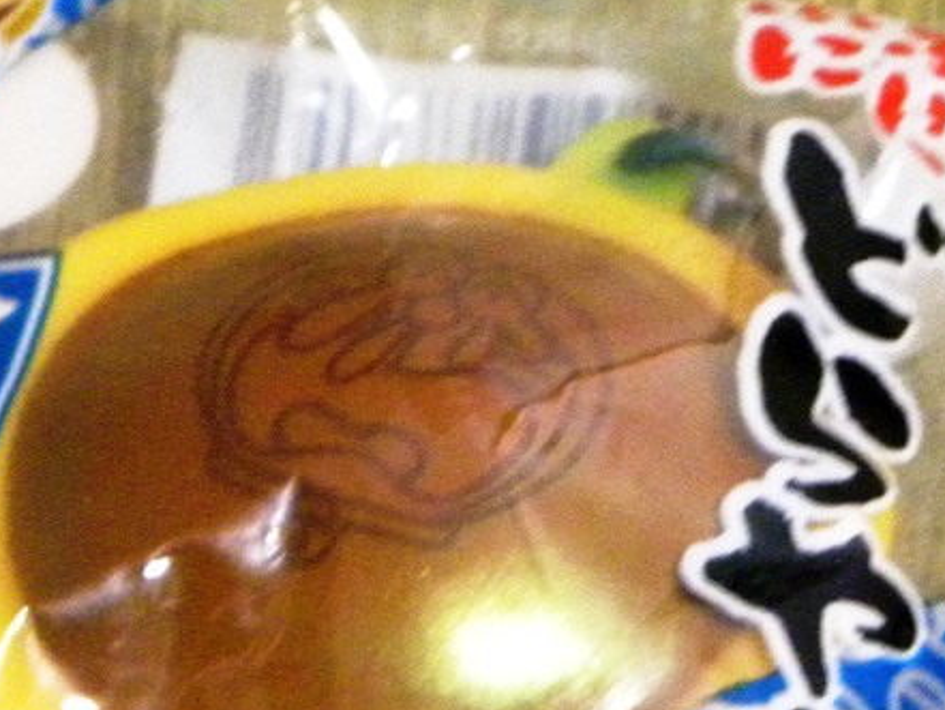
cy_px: 1168
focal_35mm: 357
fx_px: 9749
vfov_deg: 4.1
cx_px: -542
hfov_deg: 5.5
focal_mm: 18.8
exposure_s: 1/9.5
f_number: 4
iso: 627
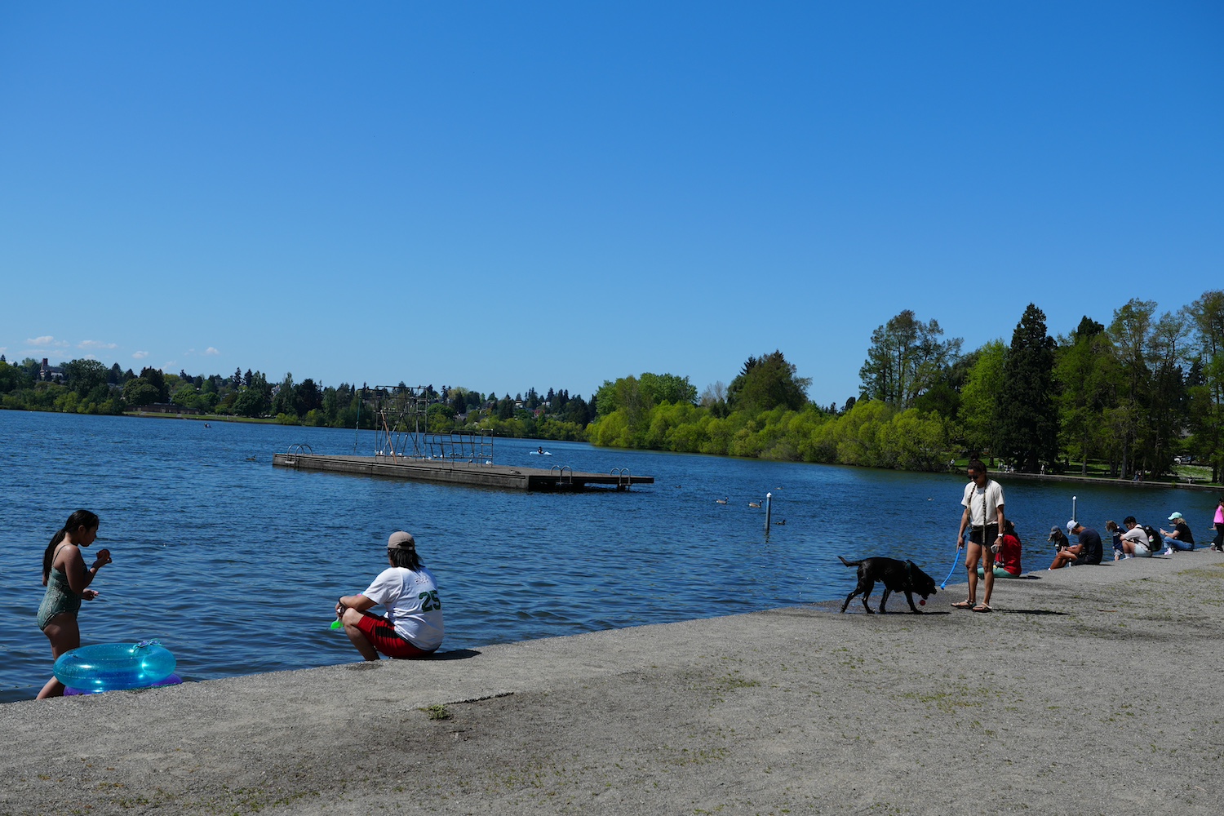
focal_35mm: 34
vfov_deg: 38.4
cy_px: 408
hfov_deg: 55.1
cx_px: 612
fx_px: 1173
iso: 100
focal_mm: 23
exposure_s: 1/1250
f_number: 5
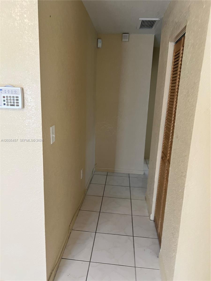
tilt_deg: -7.5
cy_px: 140
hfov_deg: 53.1
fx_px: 211
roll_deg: -1.8
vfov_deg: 67.3
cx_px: 106
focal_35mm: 26
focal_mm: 5.7
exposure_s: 1/60
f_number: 1.5
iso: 80
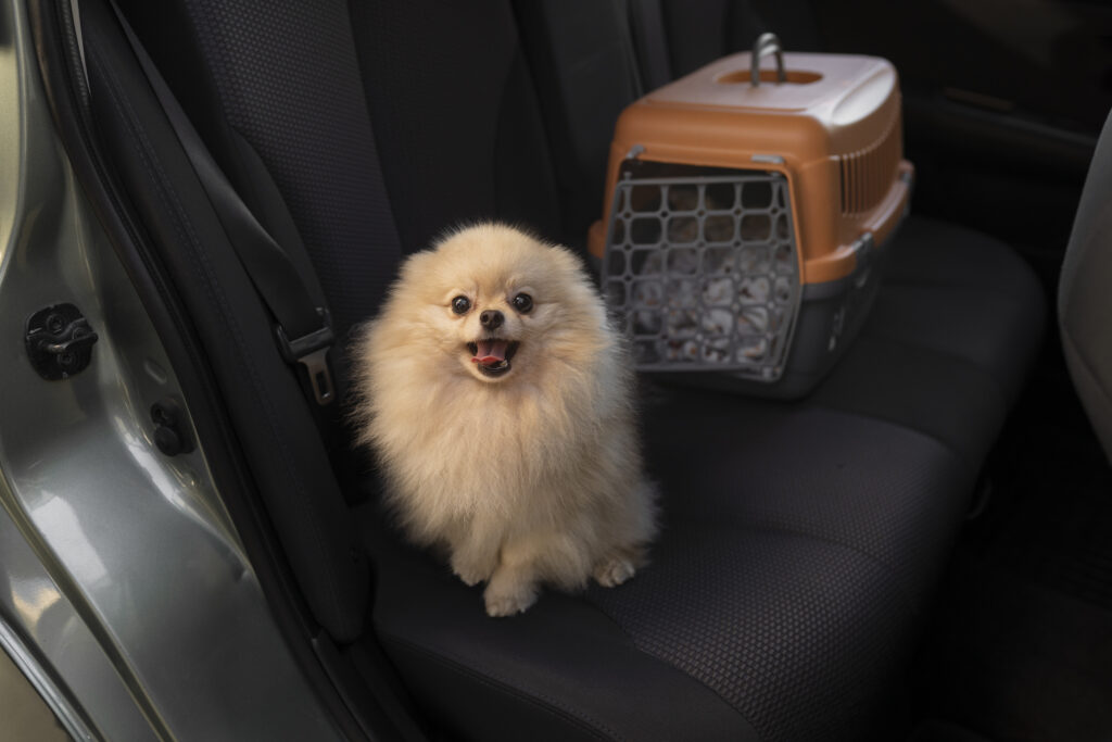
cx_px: 556
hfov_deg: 54.4
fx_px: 1081
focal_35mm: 35
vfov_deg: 37.9
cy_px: 371
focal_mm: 35
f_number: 2.8
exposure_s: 1/500
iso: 500
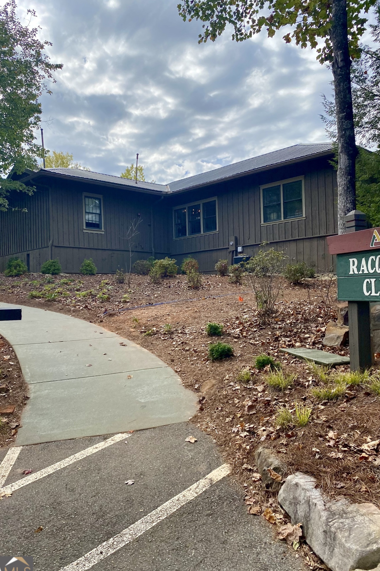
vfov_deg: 65.5
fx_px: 443
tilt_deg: +3.2
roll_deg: +1.7
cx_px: 166
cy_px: 290
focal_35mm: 28
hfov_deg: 46.3
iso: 32
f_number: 1.8
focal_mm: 4.25
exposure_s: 1/2625
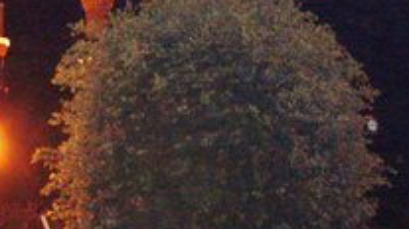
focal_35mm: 80
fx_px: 867
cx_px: 121
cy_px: 259
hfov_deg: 26.3
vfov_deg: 14.7
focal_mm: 6.3
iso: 240
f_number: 2.8
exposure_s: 1/45
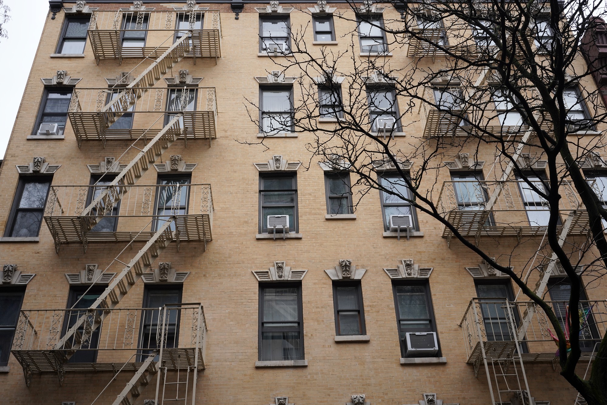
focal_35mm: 40
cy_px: 202
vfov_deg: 33.4
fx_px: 674
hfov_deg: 48.5
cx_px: 304
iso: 400
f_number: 14
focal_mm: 40
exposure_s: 1/100
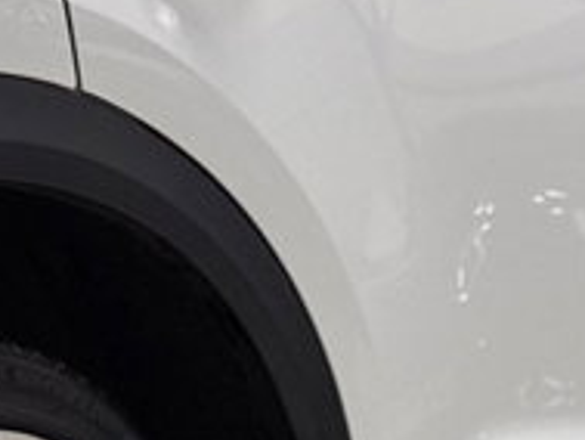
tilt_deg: -5.8
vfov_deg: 7.5
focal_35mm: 193
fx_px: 3264
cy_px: 694
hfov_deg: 10.2
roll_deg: +0.1
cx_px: 310
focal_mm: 6.76
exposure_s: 1/33
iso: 400
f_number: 1.78
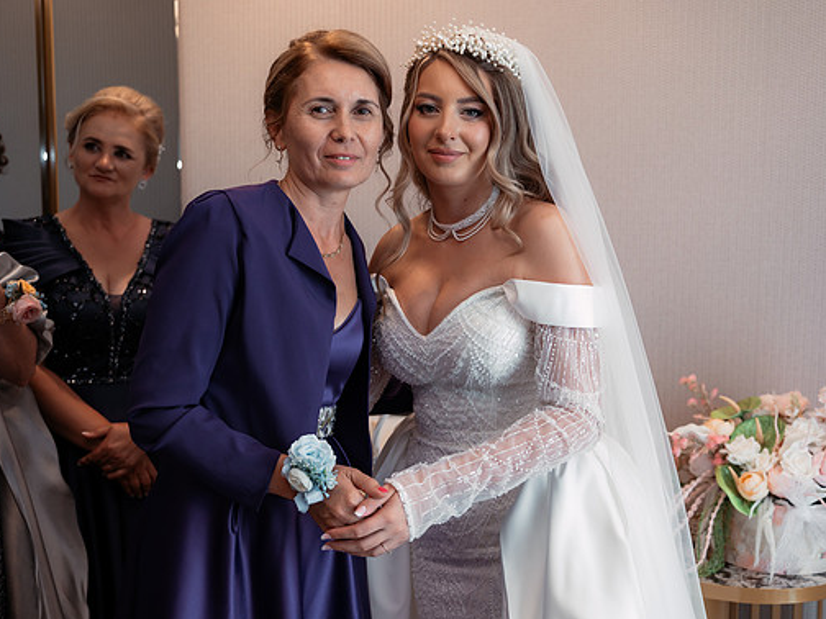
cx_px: 426
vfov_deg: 34.3
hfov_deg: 44.8
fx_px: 1002
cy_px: 314
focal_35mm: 42
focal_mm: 38
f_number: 2.8
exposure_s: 1/200
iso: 640
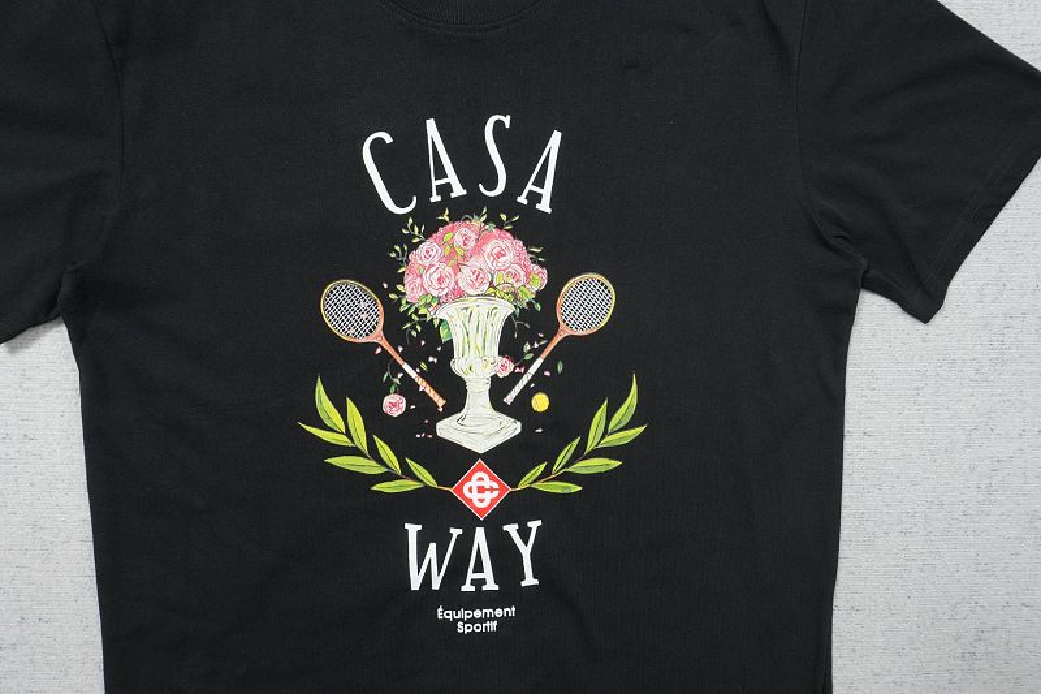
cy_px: 347
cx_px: 520
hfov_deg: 73.8
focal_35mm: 24
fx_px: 694
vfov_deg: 53.1
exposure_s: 1/100
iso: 1600
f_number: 10
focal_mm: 16
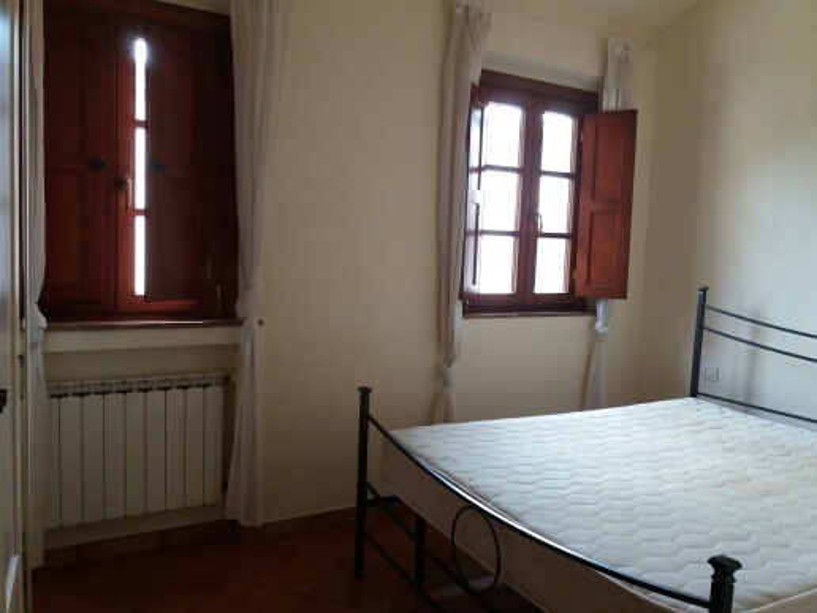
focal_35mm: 28
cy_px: 306
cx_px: 408
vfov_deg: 49.7
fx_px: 661
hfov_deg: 63.4
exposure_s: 1/20
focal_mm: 3.7
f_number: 1.9
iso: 160
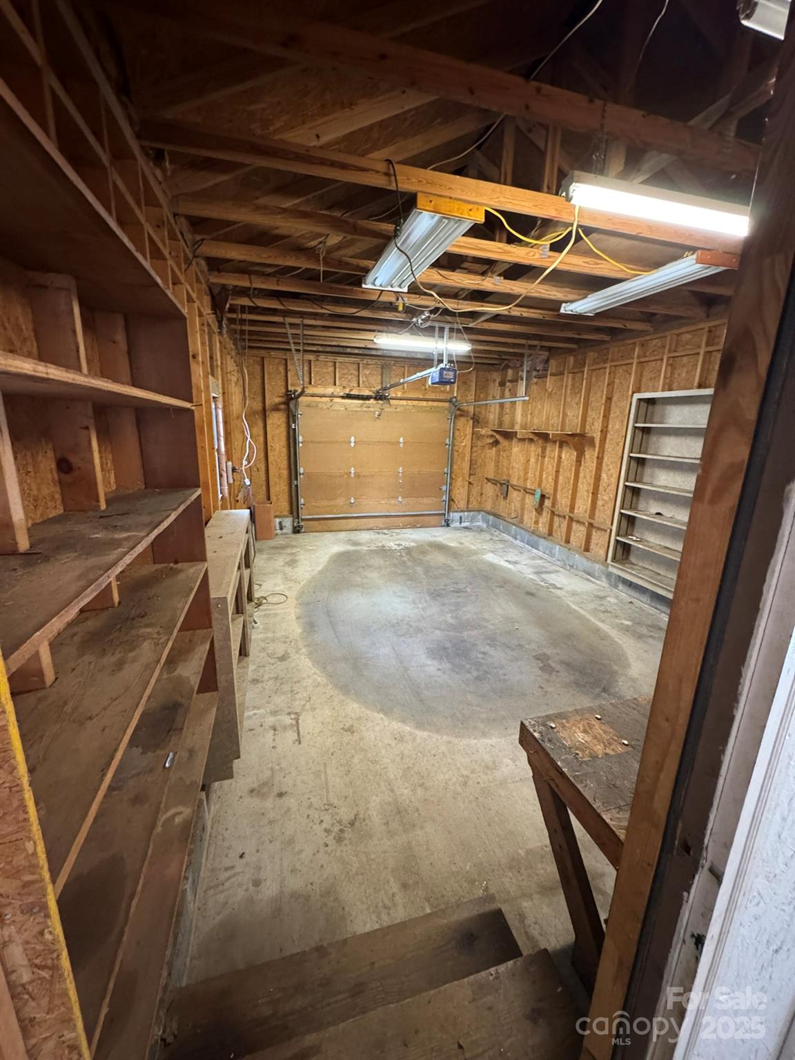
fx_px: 429
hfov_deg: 85.7
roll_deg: -1.8
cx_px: 398
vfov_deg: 102.1
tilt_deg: -14.8
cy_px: 530
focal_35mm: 14
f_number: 2.2
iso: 1000
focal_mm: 2.22
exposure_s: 1/40
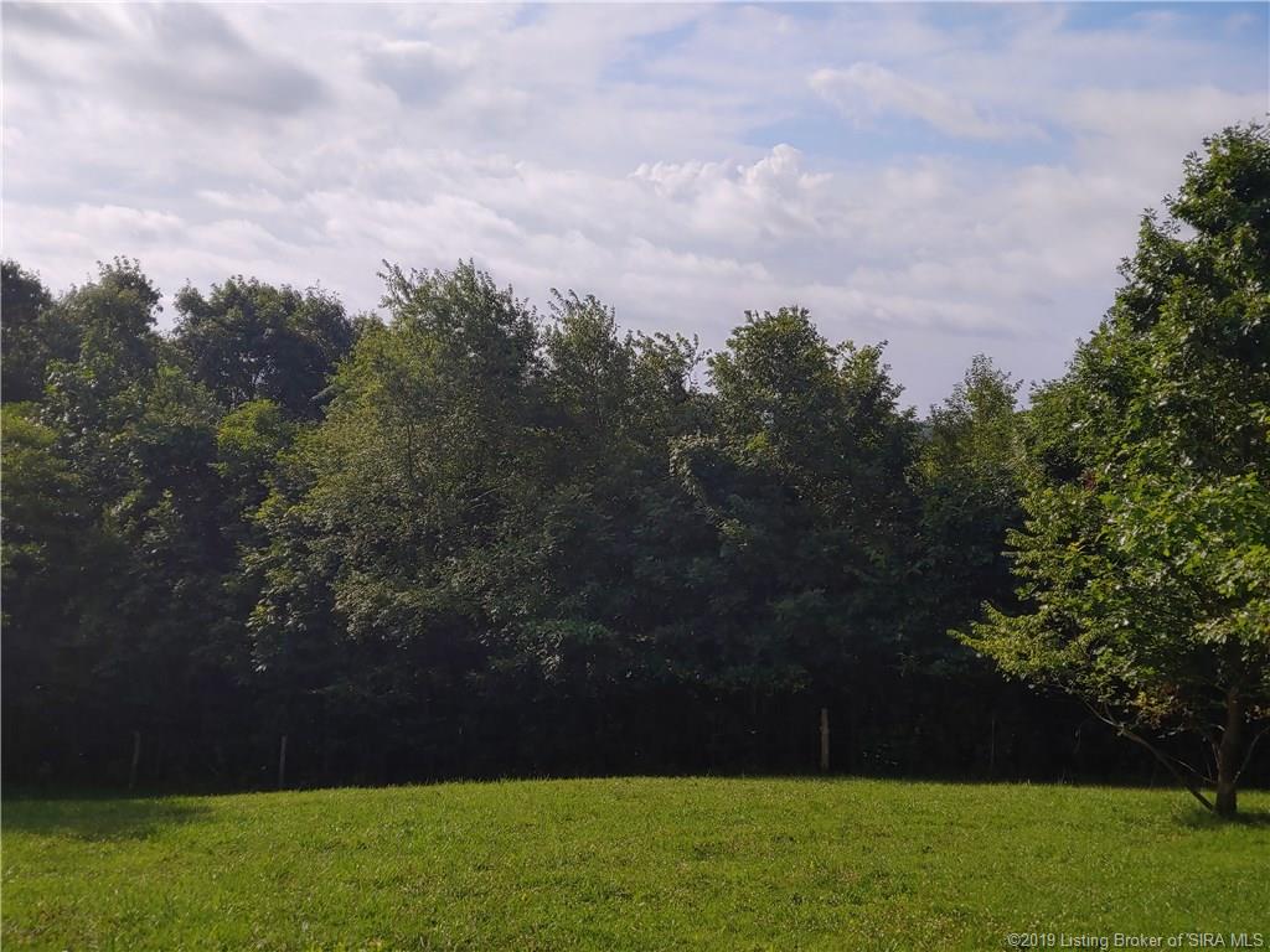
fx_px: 1834
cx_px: 635
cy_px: 476
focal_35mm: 50
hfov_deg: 38.2
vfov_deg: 29.1
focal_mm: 5.88
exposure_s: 1/552
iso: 50
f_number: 2.4
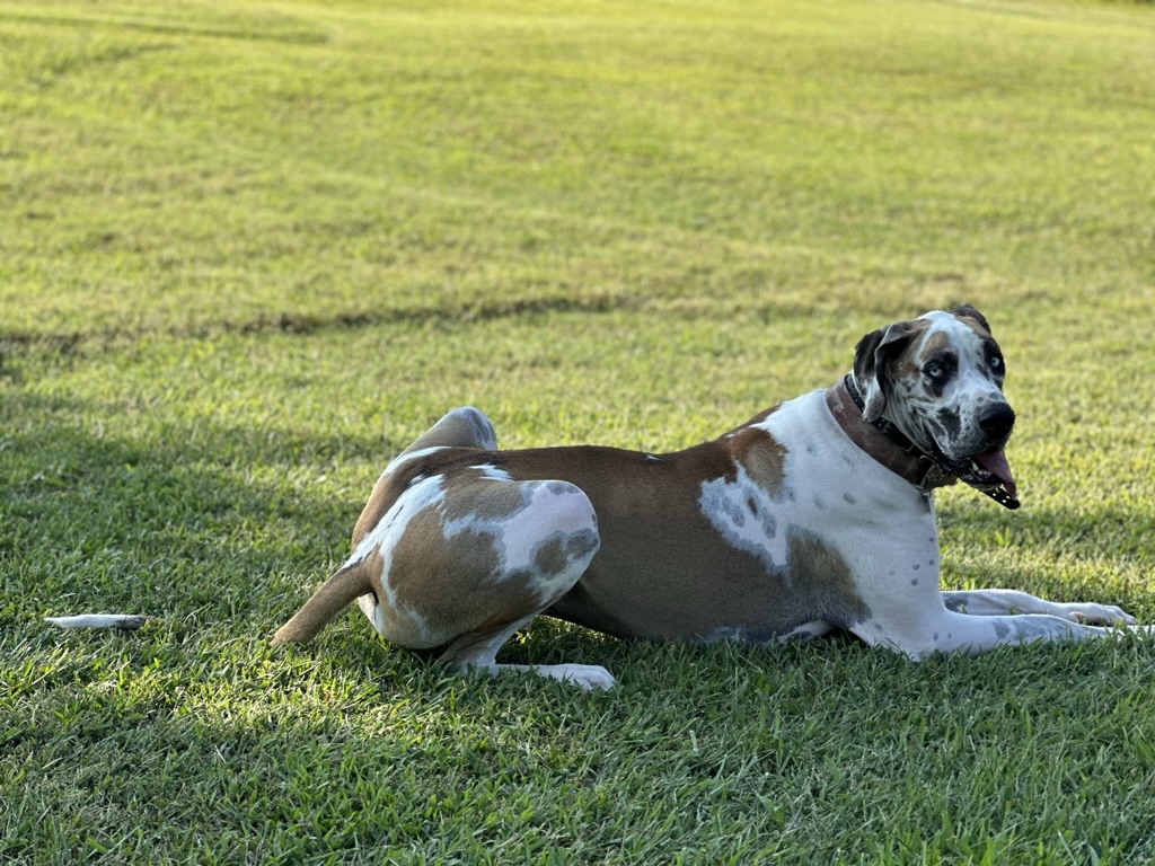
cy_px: 433
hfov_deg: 25.3
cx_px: 578
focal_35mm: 77
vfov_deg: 19.1
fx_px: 2569
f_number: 2.8
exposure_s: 1/175
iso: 25
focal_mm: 9
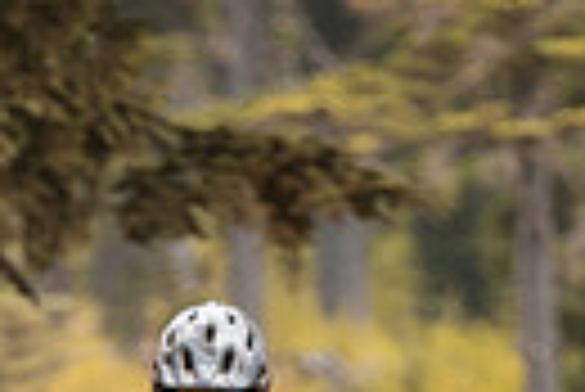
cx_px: 284
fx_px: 14511
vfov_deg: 1.5
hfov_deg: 2.3
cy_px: 852
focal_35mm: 892
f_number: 2.8
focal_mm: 200
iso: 360
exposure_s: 1/1600
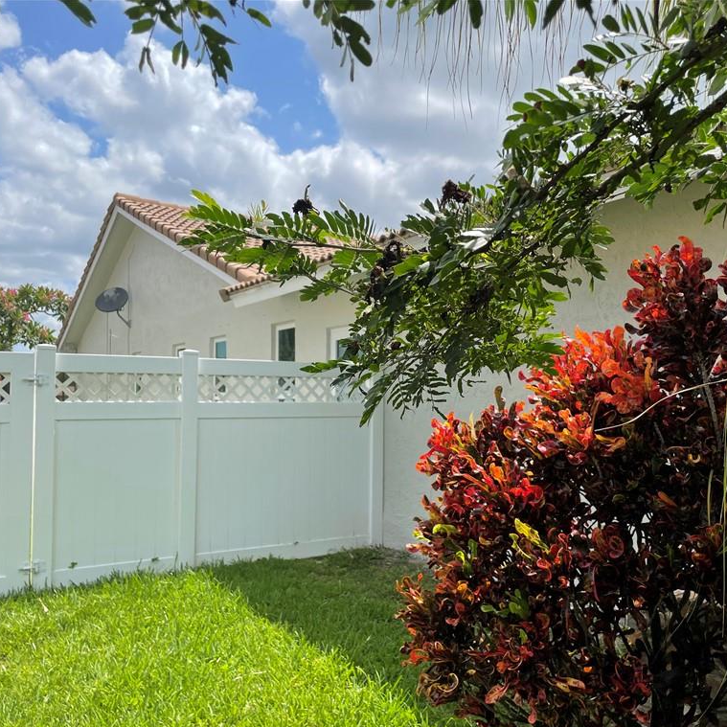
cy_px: 367
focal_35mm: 31
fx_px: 737
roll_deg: -0.3
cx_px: 400
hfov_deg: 52.4
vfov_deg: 52.5
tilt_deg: +2.2
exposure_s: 1/4000
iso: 32
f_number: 1.6
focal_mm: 4.2
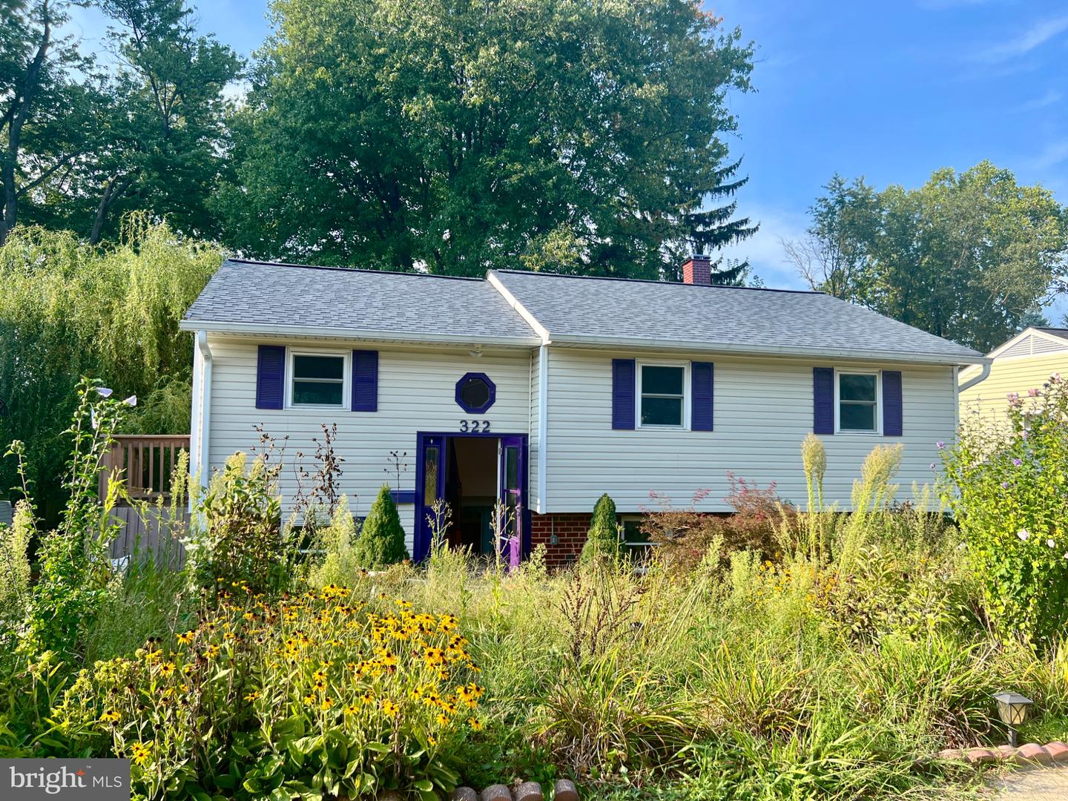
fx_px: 802
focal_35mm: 26
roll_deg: -0.7
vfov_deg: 53.1
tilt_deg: +4.3
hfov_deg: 67.3
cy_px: 400
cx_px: 534
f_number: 1.5
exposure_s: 1/1295
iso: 50
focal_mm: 5.7
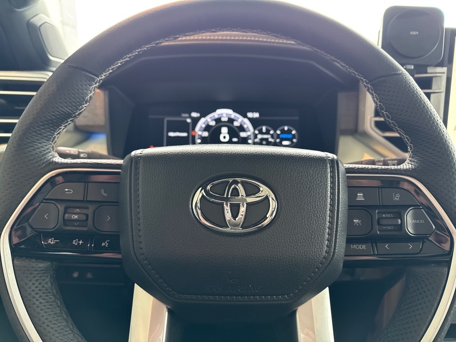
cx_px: 228
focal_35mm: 24
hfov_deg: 71.6
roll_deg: -0.5
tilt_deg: -15.6
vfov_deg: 56.8
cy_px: 171
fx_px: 316
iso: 640
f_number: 1.78
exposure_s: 1/60
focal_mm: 6.76
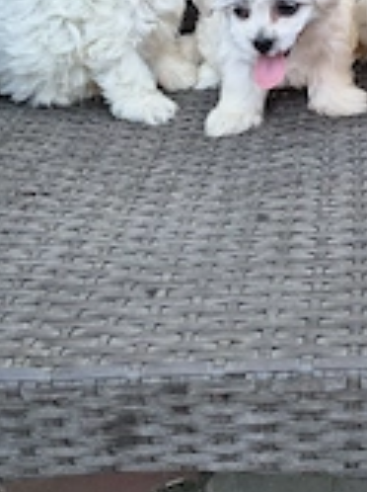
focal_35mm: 58
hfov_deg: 24.6
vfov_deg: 31.8
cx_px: 314
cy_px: 53
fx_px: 822
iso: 130
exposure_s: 1/100
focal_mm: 5.56
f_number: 1.8
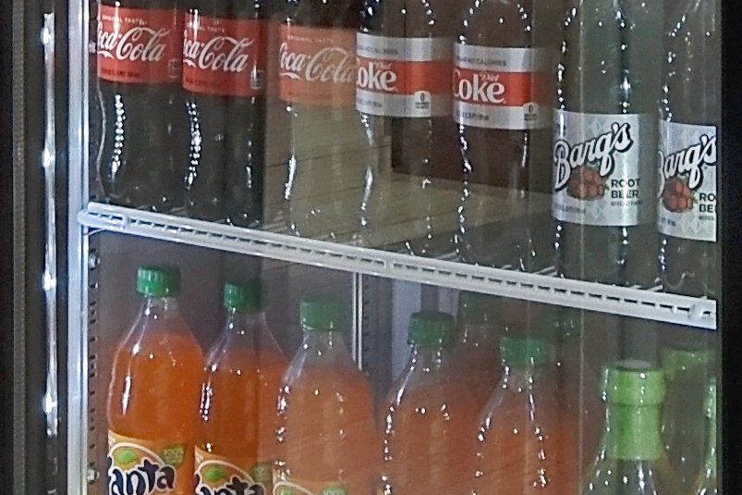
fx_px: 3003
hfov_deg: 14.0
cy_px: -271
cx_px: 155
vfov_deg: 9.1
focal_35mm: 146
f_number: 7.1
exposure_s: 1/20
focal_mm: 13
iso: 250
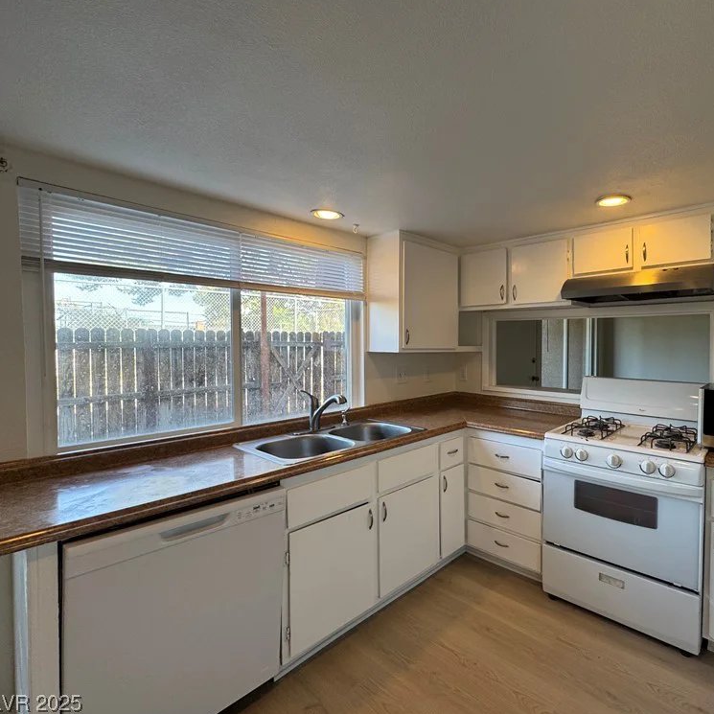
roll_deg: -1.1
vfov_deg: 84.0
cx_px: 475
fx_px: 397
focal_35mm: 17
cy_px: 357
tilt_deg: -2.6
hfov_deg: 81.2
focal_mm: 2.22
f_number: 2.2
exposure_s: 1/120
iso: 100
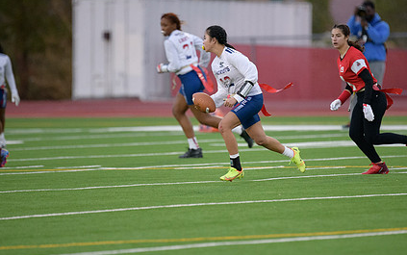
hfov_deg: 5.0
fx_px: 4651
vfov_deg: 3.1
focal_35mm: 419
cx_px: 232
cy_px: 105
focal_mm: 300
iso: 4000
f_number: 2.8
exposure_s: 1/3200
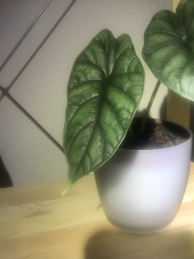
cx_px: 138
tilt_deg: -15.6
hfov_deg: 33.8
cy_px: 111
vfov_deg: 44.7
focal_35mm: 42
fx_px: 314
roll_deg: -2.0
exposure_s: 1/44
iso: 20
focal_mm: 3.99
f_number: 1.8
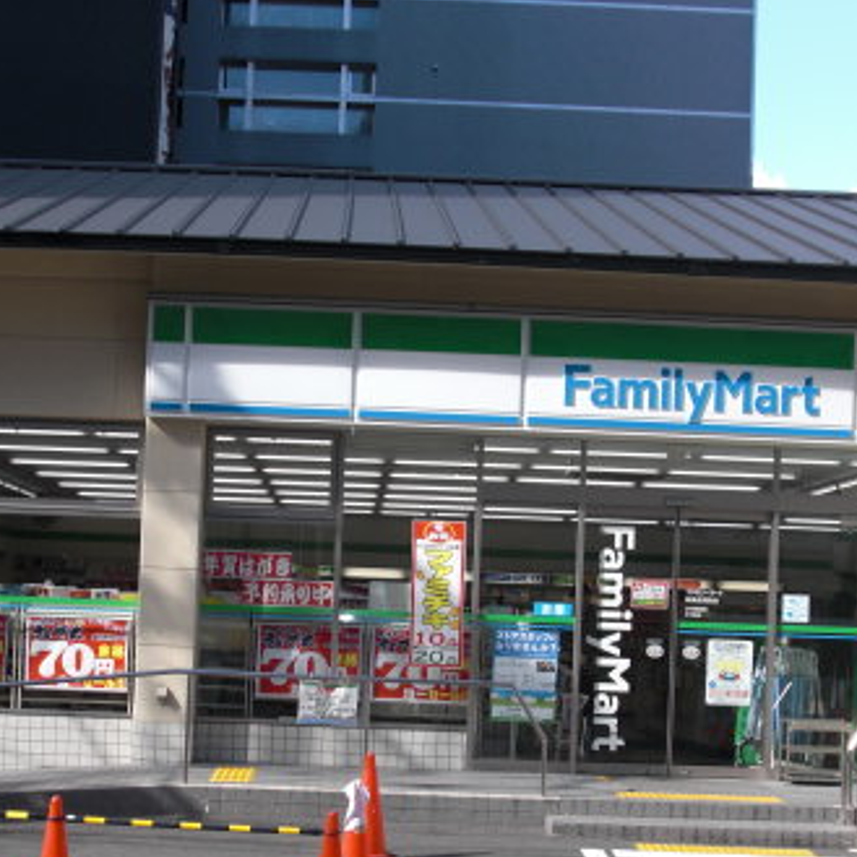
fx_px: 2073
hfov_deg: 23.3
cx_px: 375
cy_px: 583
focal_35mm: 74
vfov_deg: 23.2
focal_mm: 7.6
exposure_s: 1/320
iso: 50
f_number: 3.1
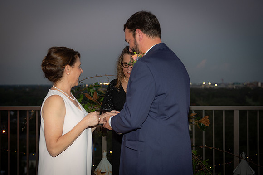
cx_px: 132
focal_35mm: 55
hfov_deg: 36.0
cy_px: 88
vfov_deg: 24.4
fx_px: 405
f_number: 3.5
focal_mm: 48
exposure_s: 1/125
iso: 800
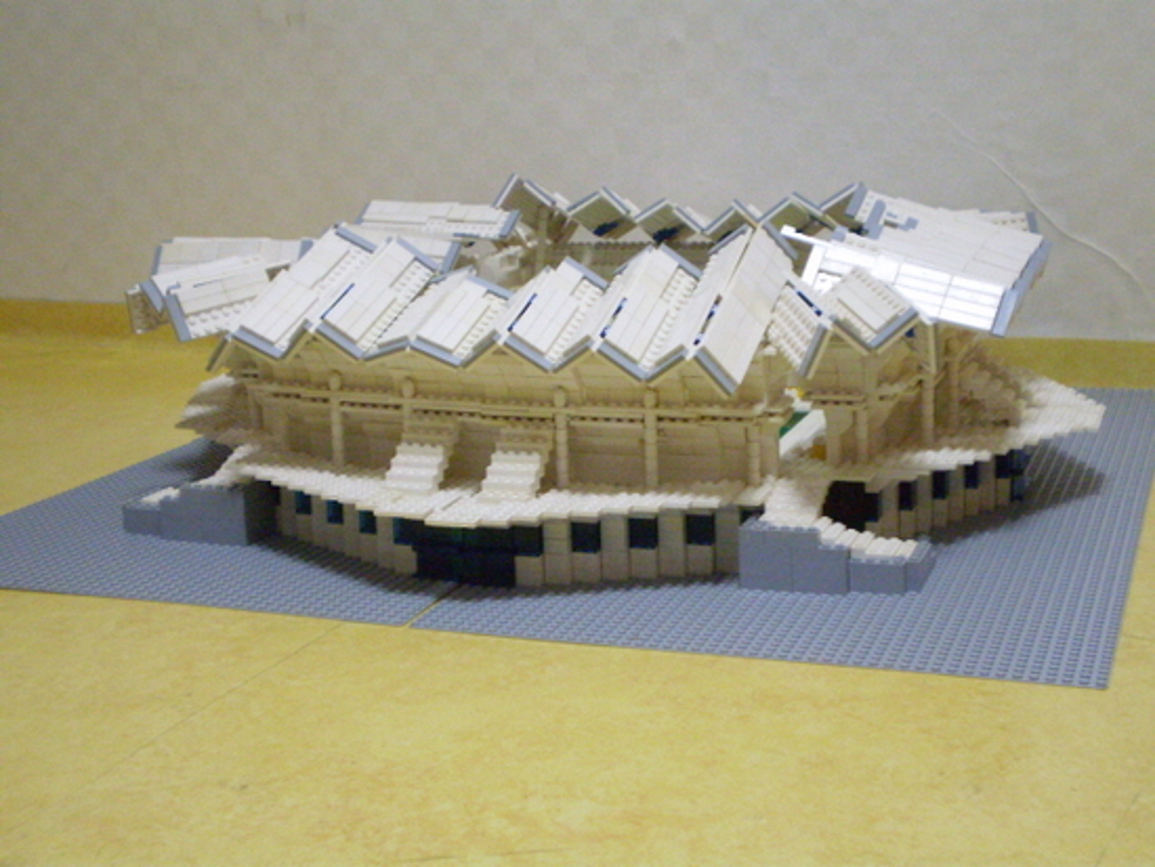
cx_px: 578
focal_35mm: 53
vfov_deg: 27.5
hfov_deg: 36.2
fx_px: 1769
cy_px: 434
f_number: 3.9
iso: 640
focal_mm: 9.3
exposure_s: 1/15
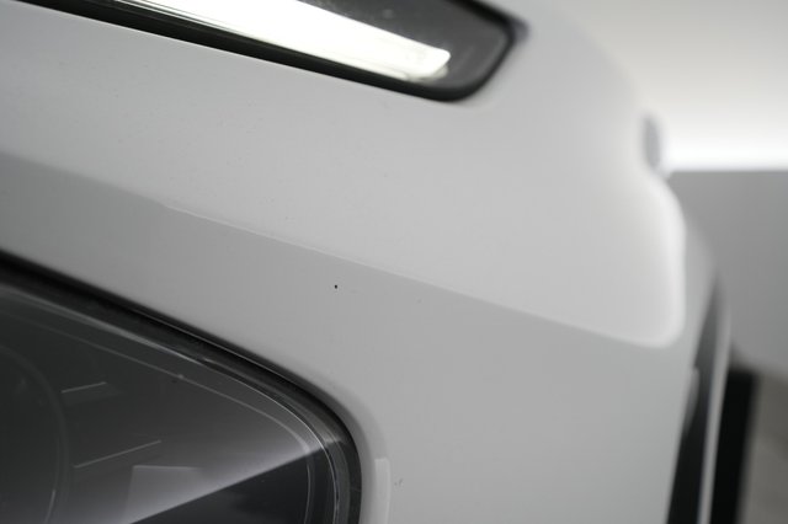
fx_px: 613
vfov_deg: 46.4
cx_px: 394
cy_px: 262
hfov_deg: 65.5
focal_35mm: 28
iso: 1000
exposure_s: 1/100
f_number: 4.5
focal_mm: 28
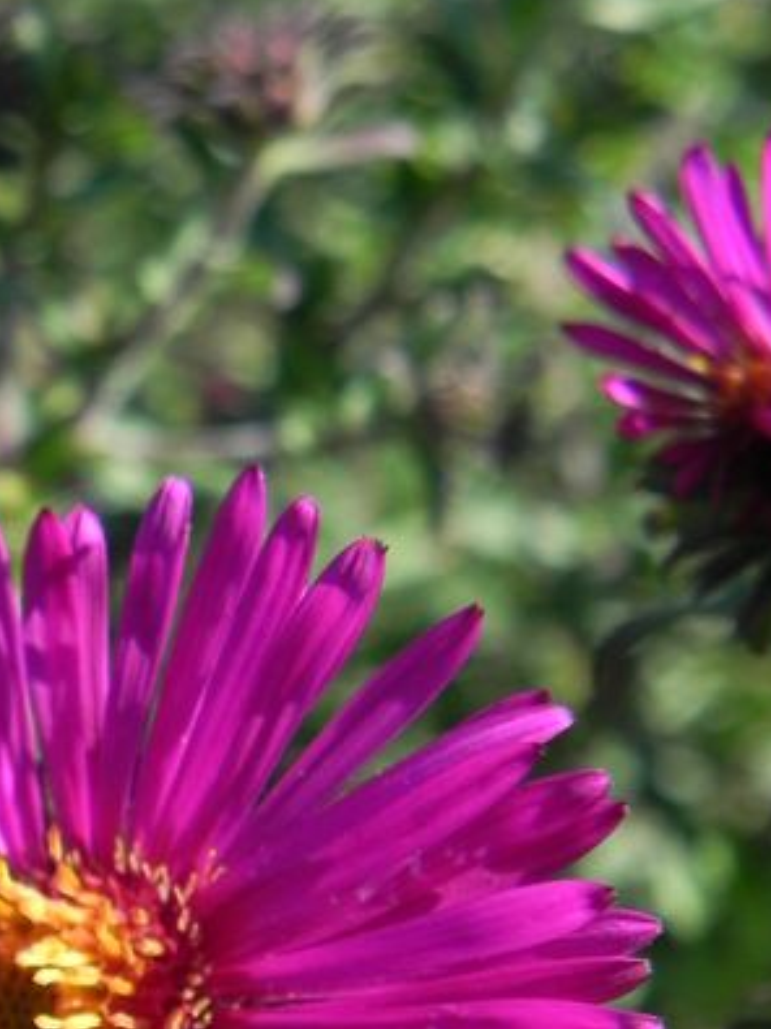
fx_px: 2466
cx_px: 125
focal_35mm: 83
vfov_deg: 22.7
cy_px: 1013
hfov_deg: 17.6
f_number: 3.2
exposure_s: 1/1000
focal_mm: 7.3
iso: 160
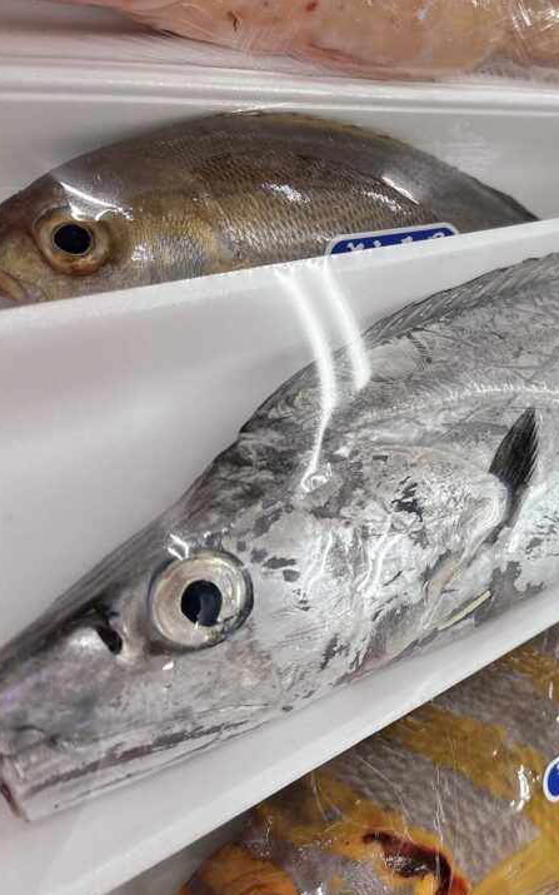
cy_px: 449
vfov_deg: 52.7
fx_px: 902
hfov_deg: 31.9
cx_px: 553
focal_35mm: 37
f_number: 1.6
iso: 80
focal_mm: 5.96
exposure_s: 1/120
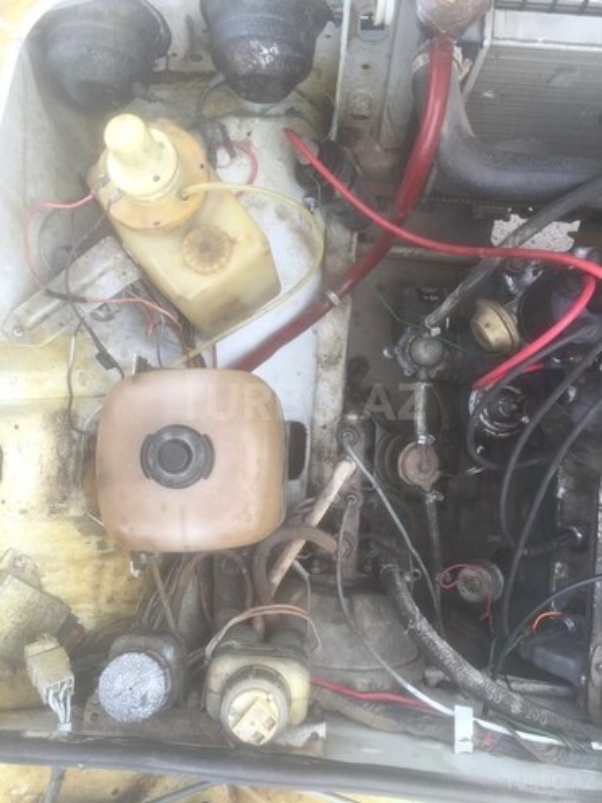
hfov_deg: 48.2
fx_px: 672
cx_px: 301
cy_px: 402
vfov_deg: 61.7
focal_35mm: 29
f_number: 2.2
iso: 32
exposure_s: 1/50
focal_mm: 4.15
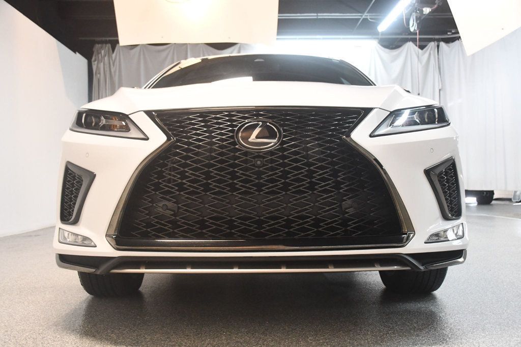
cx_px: 260
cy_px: 174
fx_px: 521
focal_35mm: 36
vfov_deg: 36.8
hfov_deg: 53.1
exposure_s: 1/125
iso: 3200
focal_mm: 24
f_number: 3.8
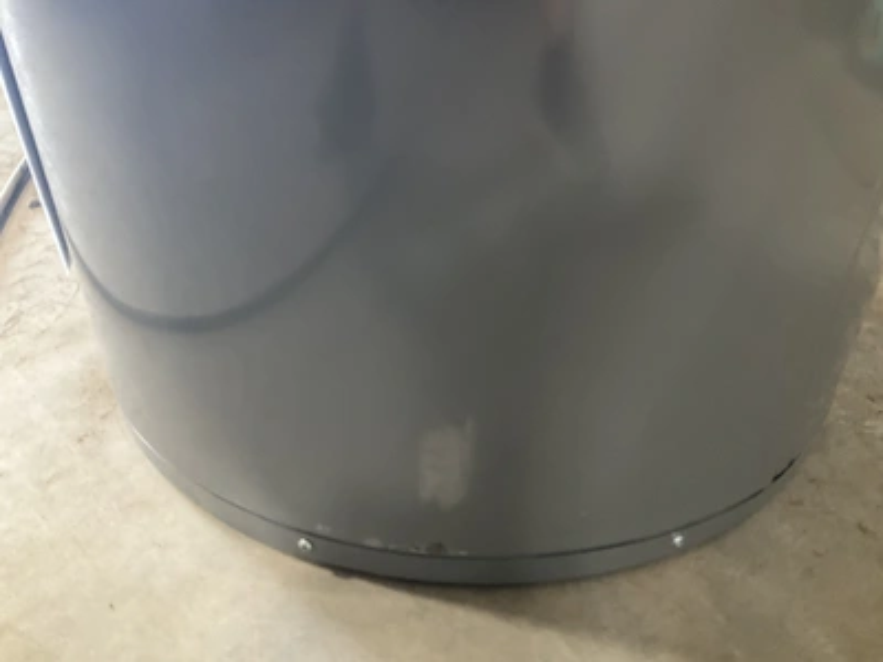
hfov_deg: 61.7
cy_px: 331
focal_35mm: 29
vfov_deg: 48.2
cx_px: 442
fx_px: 740
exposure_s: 1/58
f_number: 1.8
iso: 320
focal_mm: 3
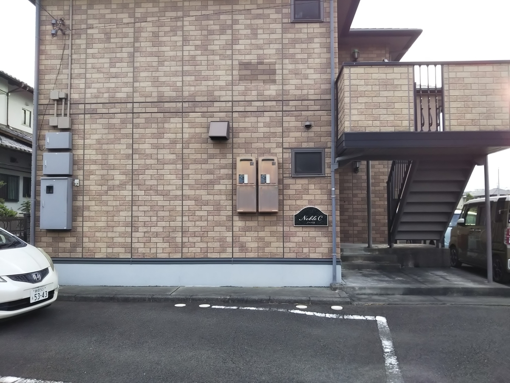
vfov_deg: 46.8
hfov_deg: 60.0
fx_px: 442
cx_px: 255
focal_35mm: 30
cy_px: 192
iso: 25
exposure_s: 1/120
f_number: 2.2
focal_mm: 4
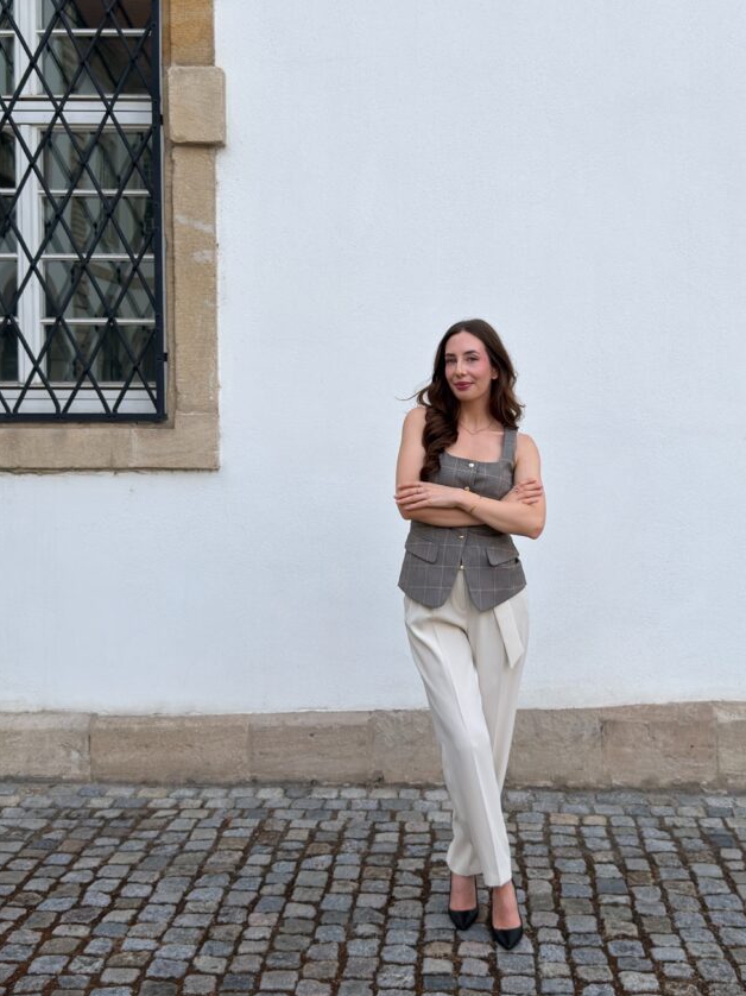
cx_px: 451
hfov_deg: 32.7
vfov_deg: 42.9
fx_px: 1265
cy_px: 428
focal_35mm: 44
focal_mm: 6.76
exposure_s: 1/600
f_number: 1.78
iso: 64
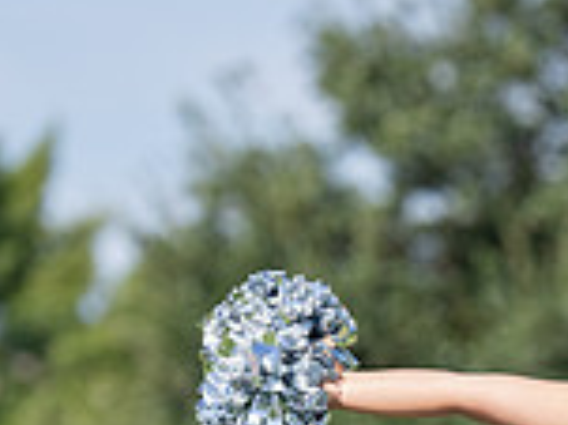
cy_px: 681
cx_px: 666
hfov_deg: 3.6
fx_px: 9116
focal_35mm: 556
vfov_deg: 2.7
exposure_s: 1/1250
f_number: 2.8
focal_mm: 138
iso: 125
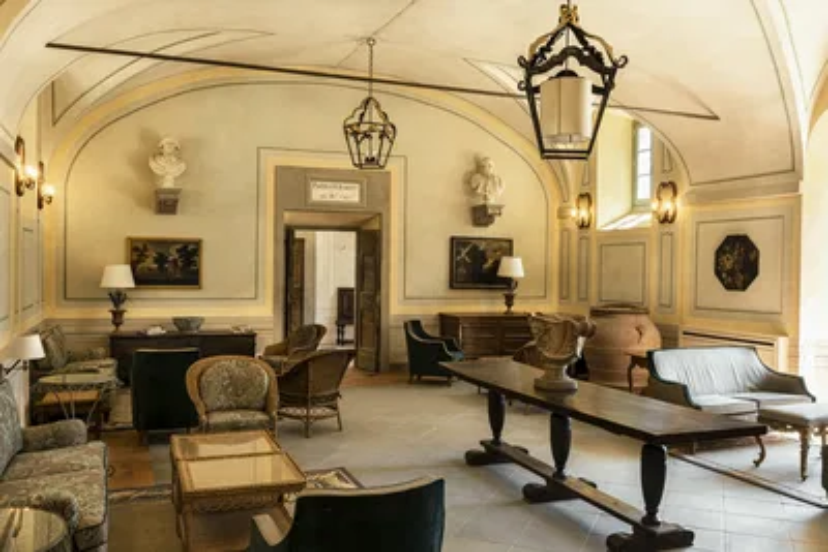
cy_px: 276
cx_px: 414
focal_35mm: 32
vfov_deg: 41.1
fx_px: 736
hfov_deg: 58.7
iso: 100
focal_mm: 32
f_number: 22
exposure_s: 2
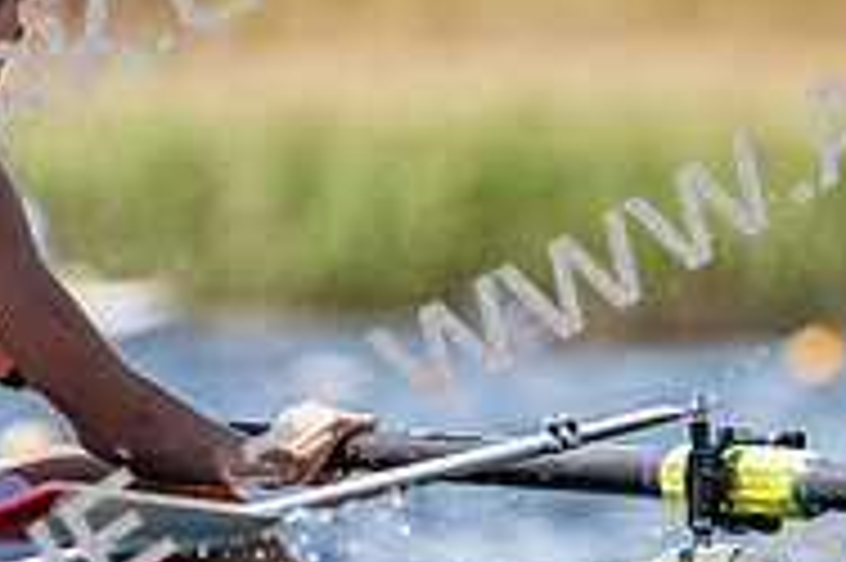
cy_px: 418
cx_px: 922
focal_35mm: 1850
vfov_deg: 0.7
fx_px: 43436
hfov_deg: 1.1
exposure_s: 1/2500
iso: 200
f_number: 4.5
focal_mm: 400
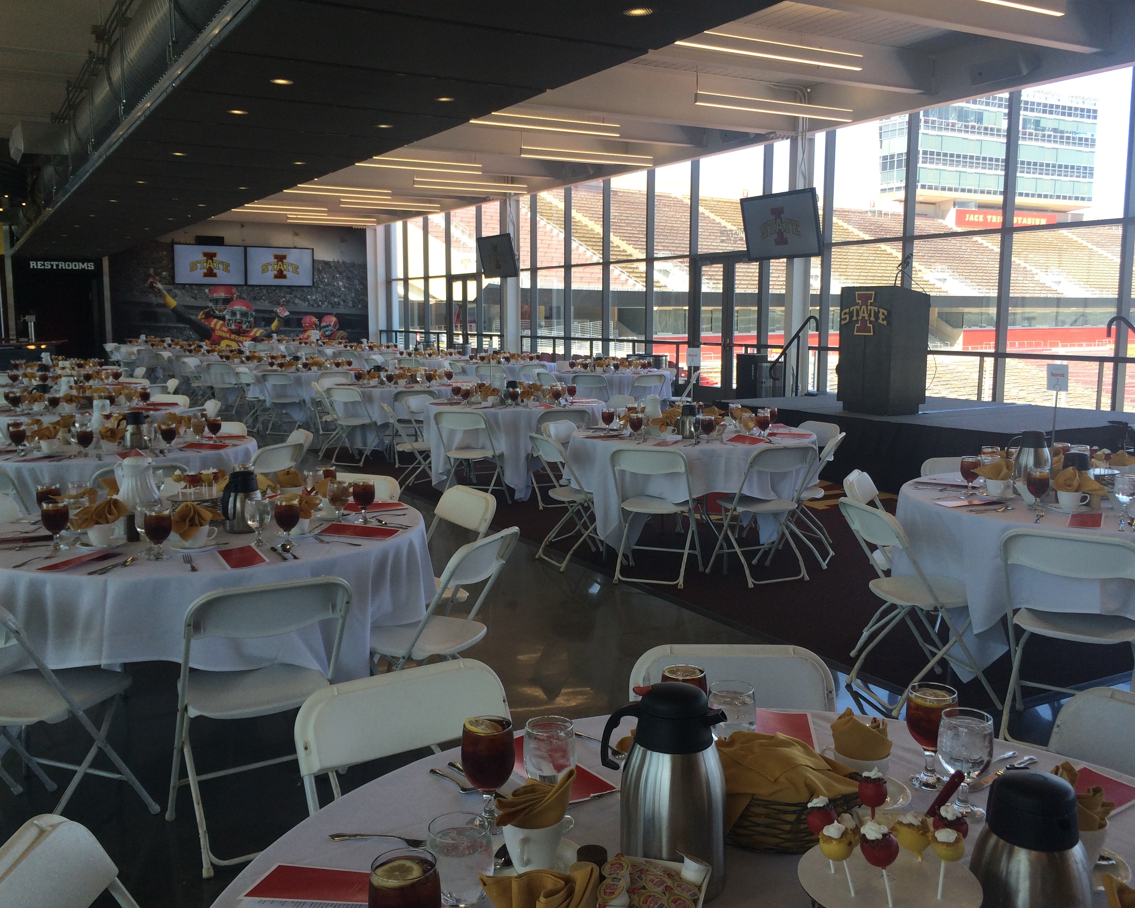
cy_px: 446
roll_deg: +0.8
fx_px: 1041
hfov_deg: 57.2
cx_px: 580
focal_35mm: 31
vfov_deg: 47.1
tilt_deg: -9.3
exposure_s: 1/311
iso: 32
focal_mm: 4.15
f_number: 2.2
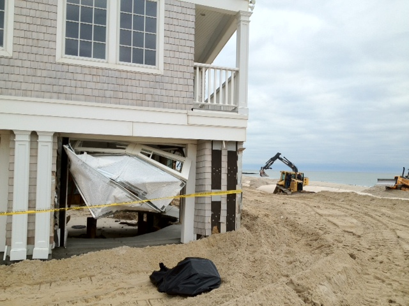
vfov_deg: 40.7
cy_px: 153
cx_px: 204
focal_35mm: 35
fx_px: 414
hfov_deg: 52.6
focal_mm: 4.28
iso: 64
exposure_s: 1/343
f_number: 2.4
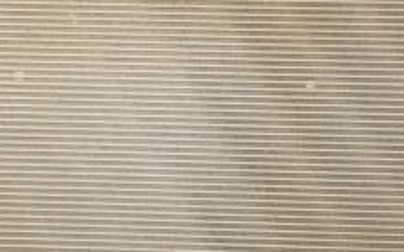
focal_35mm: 143
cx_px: 198
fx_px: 1578
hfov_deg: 14.6
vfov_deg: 9.1
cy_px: 112
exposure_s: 1/160
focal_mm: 35
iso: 800
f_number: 5
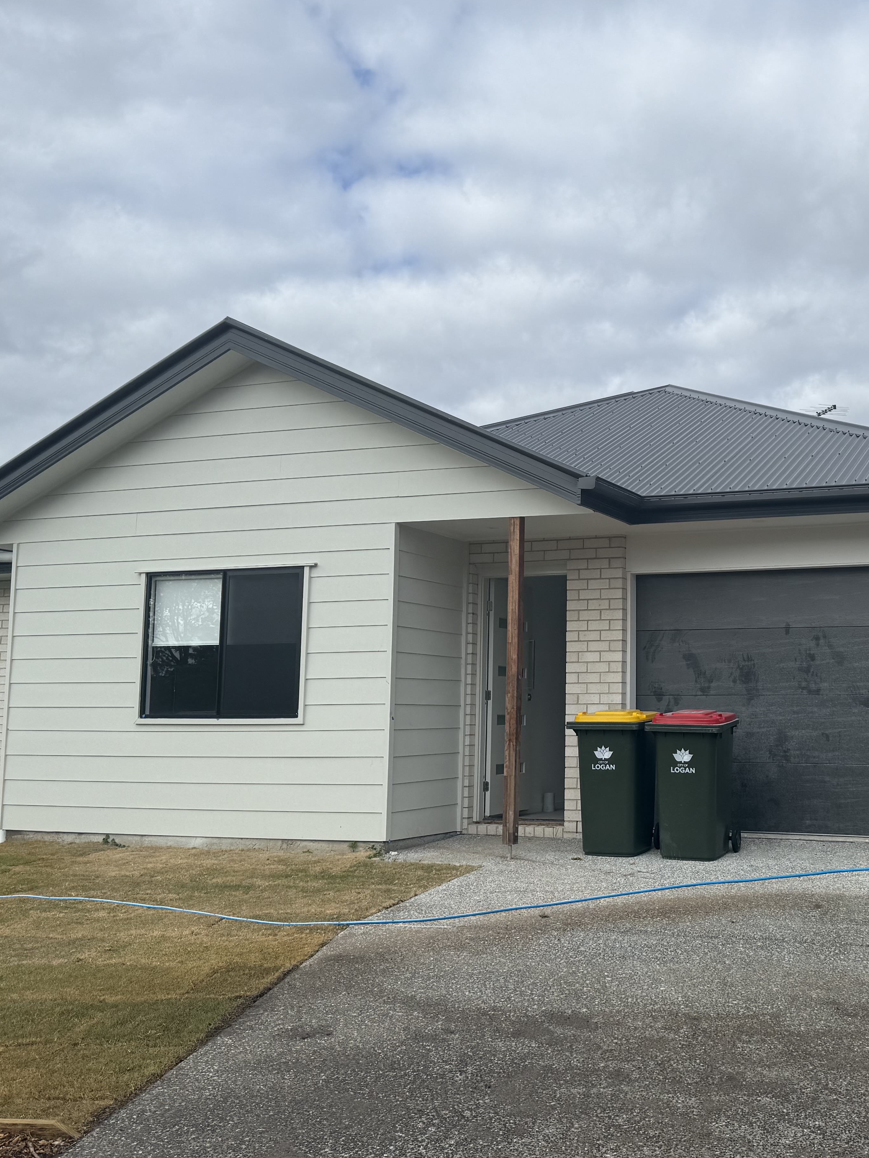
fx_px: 1272
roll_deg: -0.8
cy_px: 575
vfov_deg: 49.0
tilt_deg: +7.0
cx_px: 678
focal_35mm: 38
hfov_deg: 36.6
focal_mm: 6.76
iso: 80
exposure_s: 1/4405
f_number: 1.78
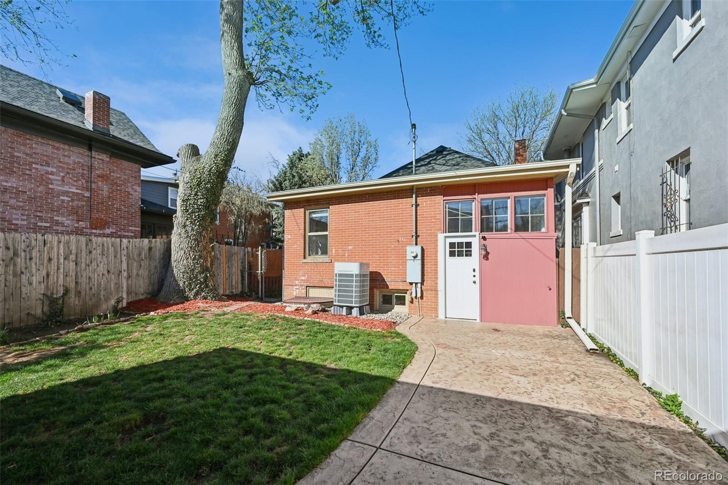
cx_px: 364
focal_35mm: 14
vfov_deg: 81.2
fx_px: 283
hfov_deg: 104.3
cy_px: 242
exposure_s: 1/400
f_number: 10
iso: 400
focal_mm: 14
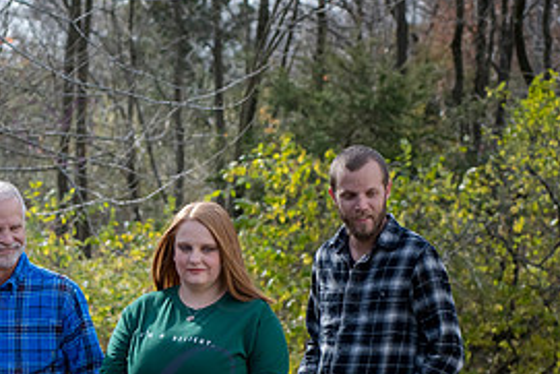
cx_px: 66
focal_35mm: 171
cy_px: 387
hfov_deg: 11.9
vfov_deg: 8.0
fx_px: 2661
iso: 400
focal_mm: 80
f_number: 5
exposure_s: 1/800
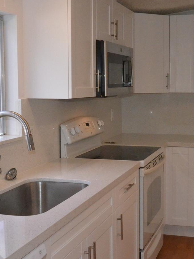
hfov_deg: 24.0
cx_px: 118
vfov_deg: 31.7
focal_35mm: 61
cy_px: 126
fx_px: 456
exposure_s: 1/250
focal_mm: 24
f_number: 13
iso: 5000
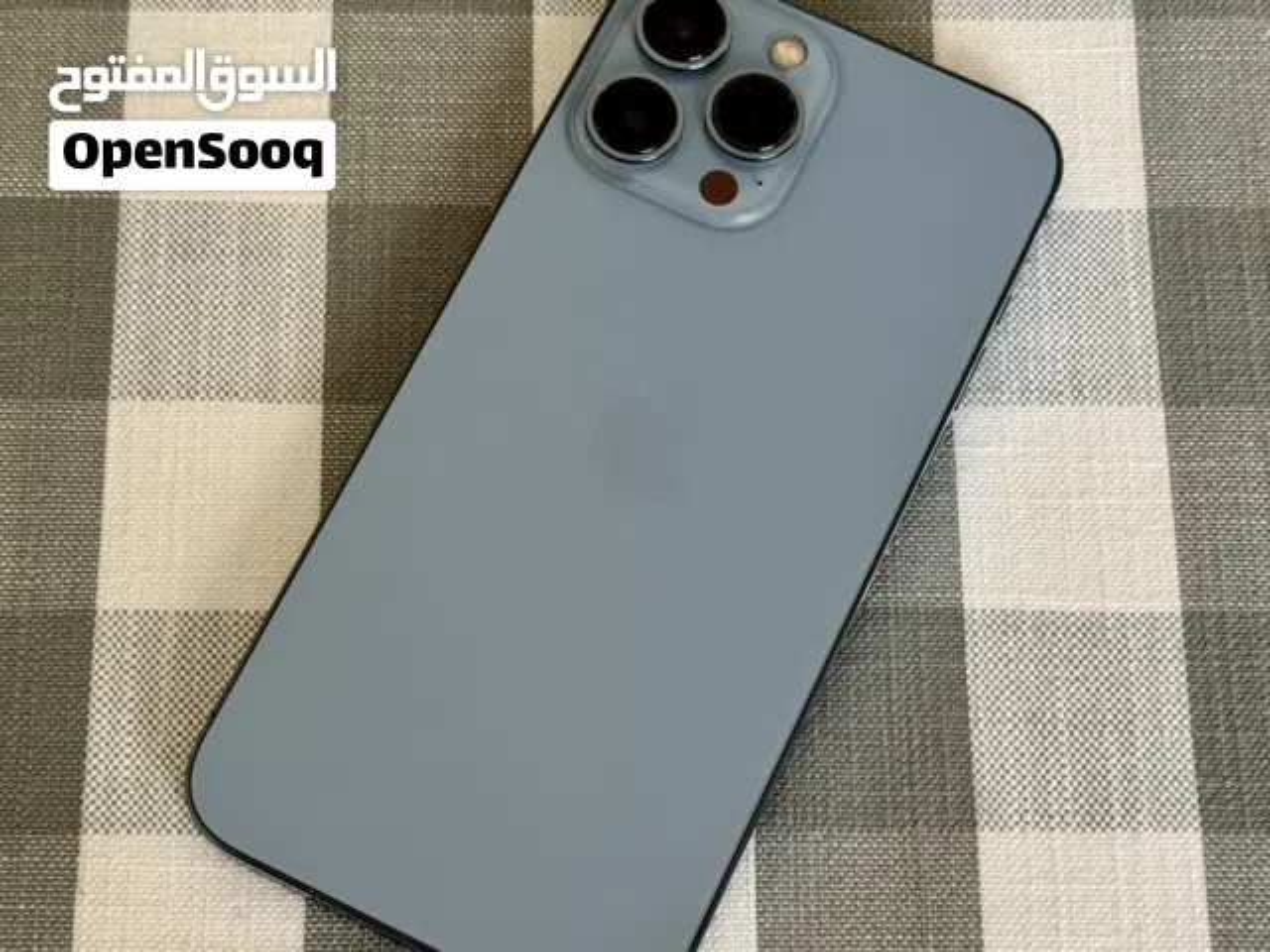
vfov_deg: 30.3
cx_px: 635
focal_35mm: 48
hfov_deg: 39.7
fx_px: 1761
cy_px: 476
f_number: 1.78
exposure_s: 1/60
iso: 125
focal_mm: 6.76
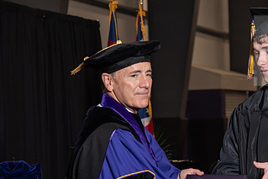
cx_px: 229
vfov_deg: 9.7
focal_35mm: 142
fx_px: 1058
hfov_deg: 14.3
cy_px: 117
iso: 1000
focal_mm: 78
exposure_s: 1/200
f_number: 5
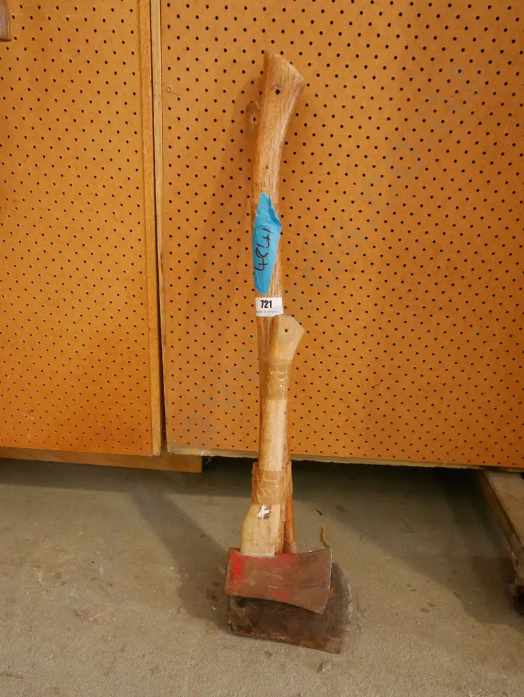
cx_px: 262
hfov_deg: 46.8
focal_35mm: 30
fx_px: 605
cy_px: 348
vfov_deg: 59.9
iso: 3200
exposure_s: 1/160
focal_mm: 15
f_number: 3.7
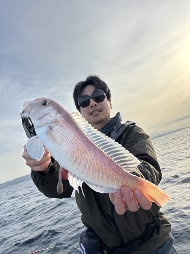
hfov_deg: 53.0
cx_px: 95
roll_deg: +17.7
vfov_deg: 67.3
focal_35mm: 26
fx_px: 190
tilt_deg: +10.6
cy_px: 127
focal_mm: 5.96
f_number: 1.6
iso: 50
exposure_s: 1/2242
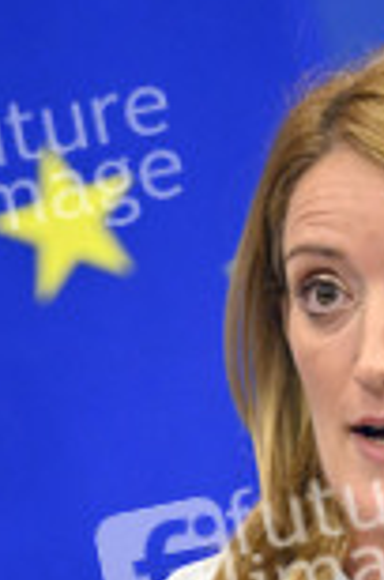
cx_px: 399
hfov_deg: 3.0
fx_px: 7312
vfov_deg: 4.5
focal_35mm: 455
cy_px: 742
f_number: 2.8
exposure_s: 1/640
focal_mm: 175
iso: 4000
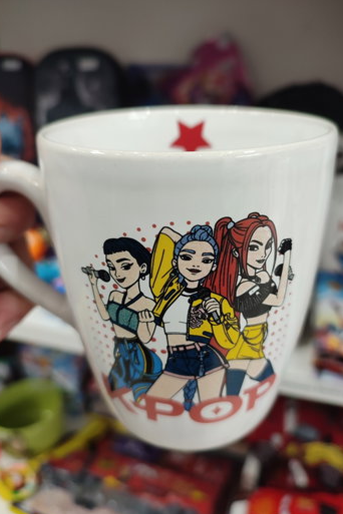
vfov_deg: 67.4
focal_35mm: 27
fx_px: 386
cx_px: 187
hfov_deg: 47.9
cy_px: 257
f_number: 1.9
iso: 390
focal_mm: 6.04
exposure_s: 1/33
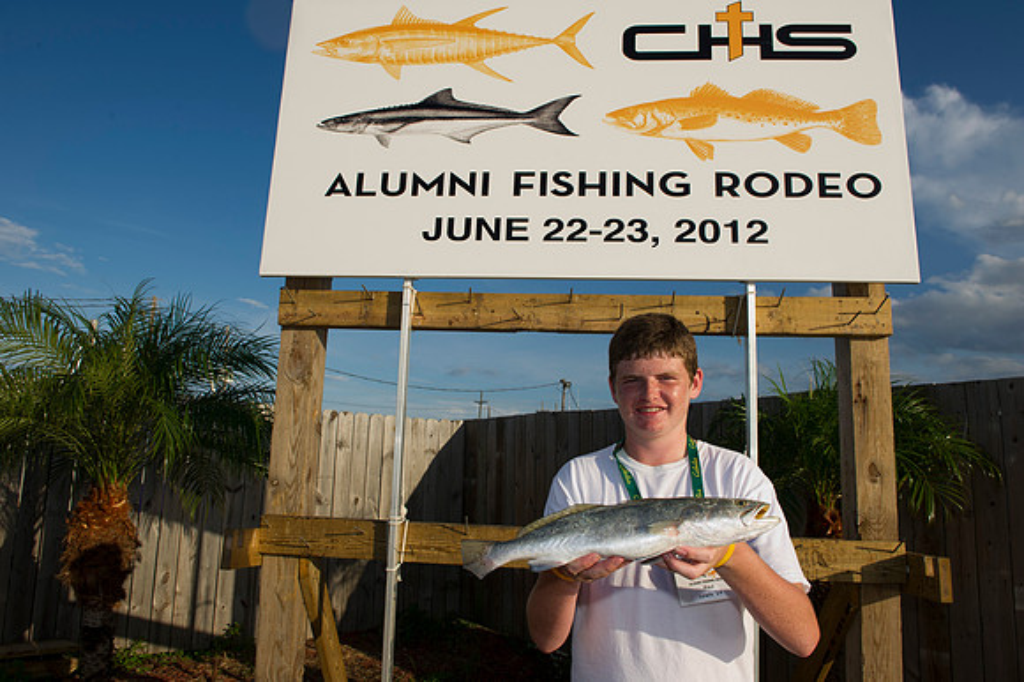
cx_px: 512
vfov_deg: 53.1
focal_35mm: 24
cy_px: 341
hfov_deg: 73.8
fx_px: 682
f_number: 8
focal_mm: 24
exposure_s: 1/250
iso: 200
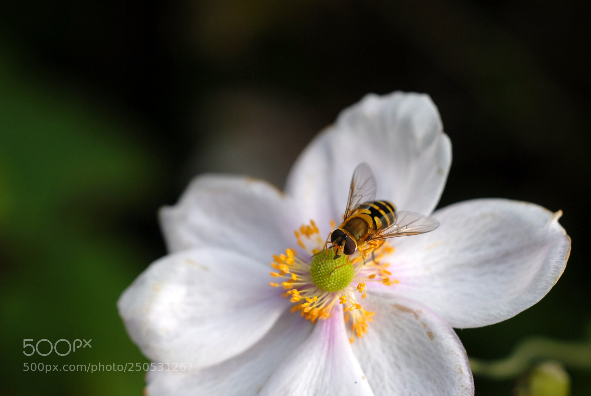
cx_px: 296
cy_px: 198
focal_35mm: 75
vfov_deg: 18.3
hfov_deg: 26.9
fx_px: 1234
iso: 100
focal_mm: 50
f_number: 2
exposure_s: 1/500
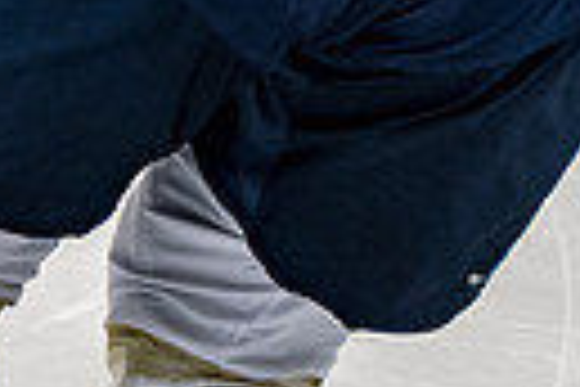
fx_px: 8651
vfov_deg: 2.6
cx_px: -108
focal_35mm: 537
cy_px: -280
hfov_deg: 3.8
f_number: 3.2
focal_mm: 70
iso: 1600
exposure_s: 1/800
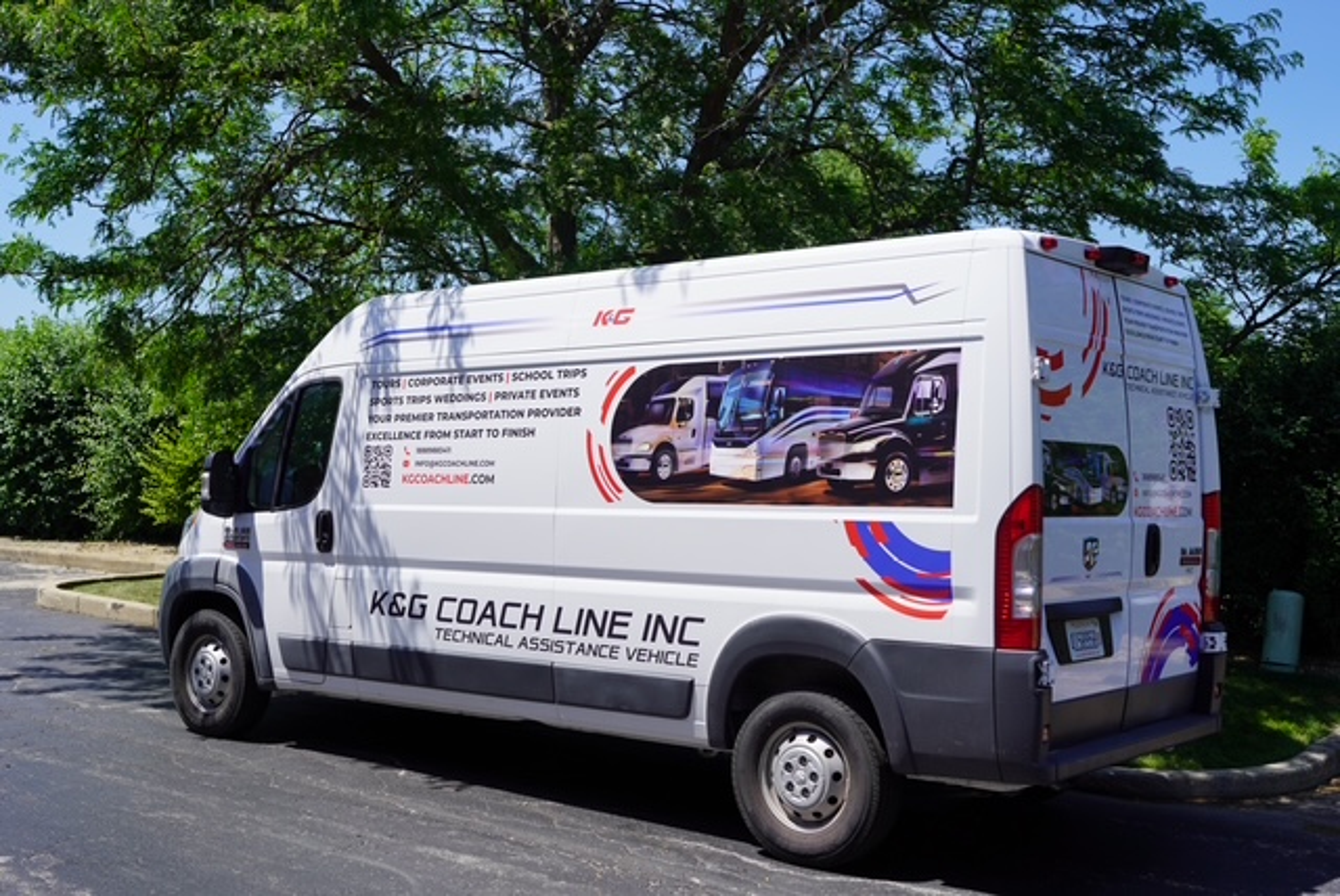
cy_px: 448
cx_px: 670
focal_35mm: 40
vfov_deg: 33.5
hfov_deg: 48.4
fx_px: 1490
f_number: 5
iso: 100
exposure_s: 1/800
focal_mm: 40
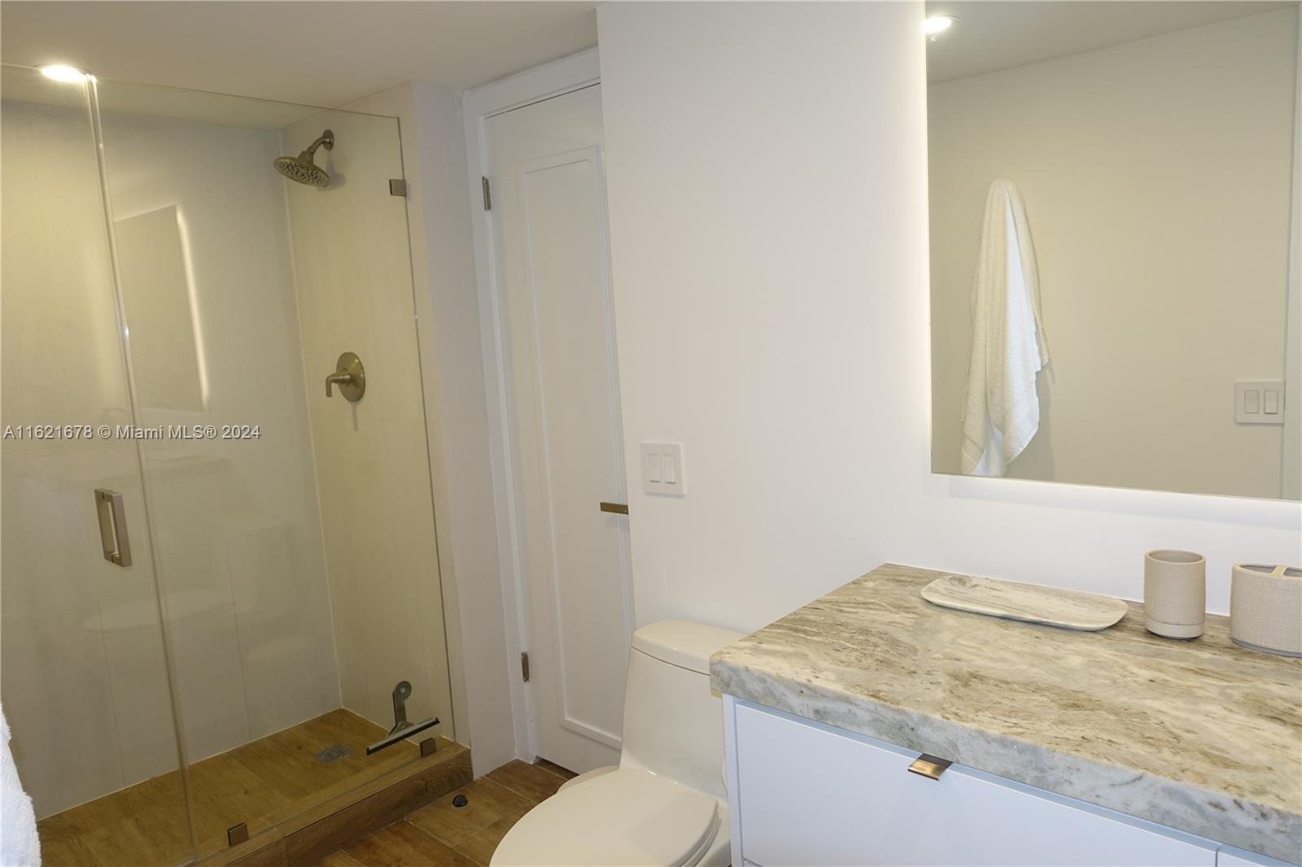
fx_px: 868
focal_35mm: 24
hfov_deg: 73.8
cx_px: 651
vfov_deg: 53.1
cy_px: 434
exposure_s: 1/30
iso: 160
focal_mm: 8.8
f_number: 2.8
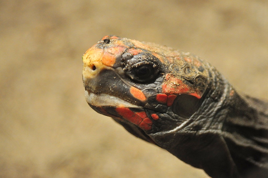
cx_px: 134
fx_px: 3346
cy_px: 89
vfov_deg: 3.0
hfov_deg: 4.6
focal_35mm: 450
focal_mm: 300
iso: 1250
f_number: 5.6
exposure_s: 1/30
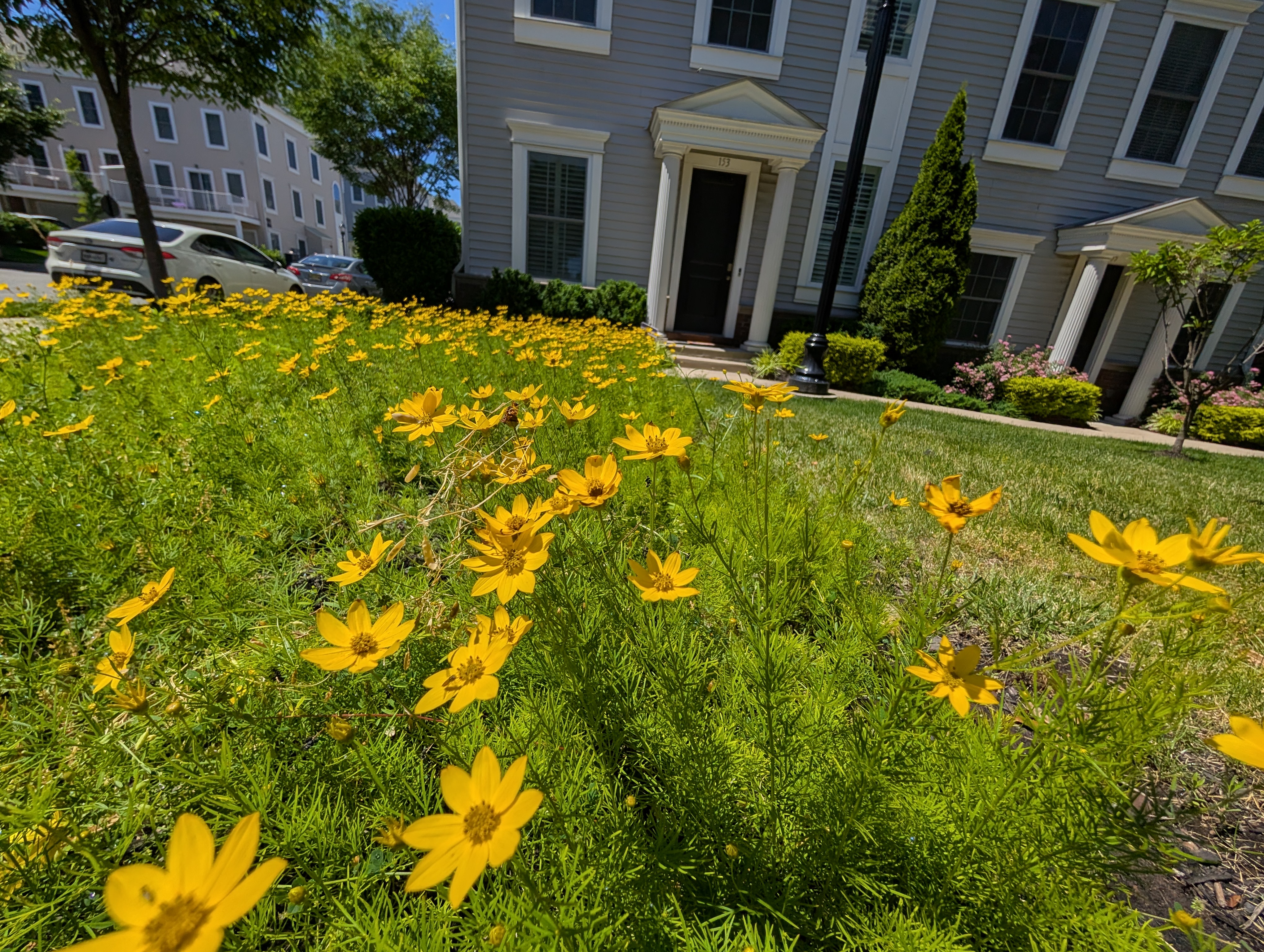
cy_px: 476
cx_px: 632
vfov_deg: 94.6
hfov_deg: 110.5
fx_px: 439
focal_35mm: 12
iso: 47
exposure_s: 1/5319
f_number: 1.7
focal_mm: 2.02
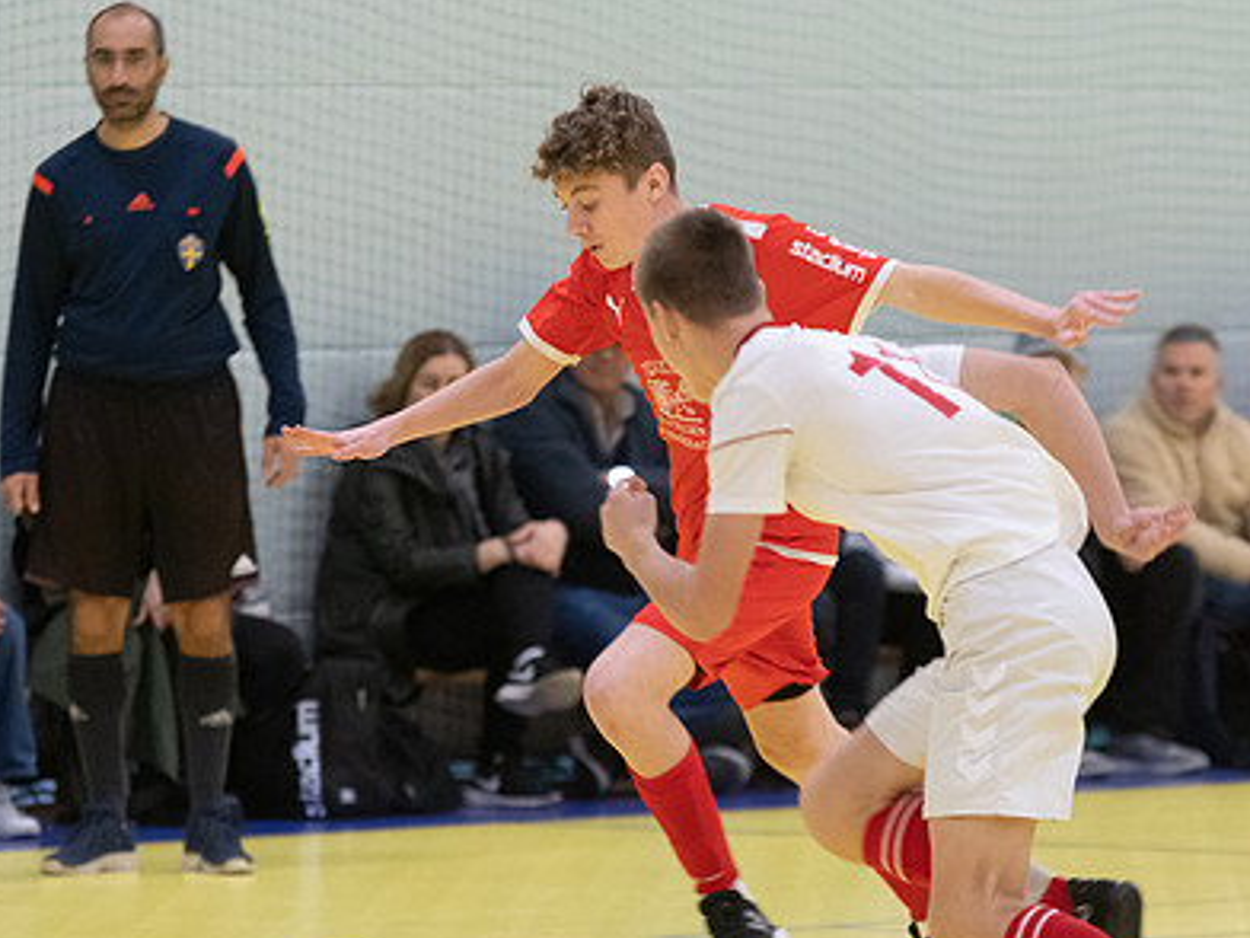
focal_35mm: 348
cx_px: 749
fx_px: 12566
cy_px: 531
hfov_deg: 5.7
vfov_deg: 4.3
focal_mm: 160
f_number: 3.2
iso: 4000
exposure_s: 1/400
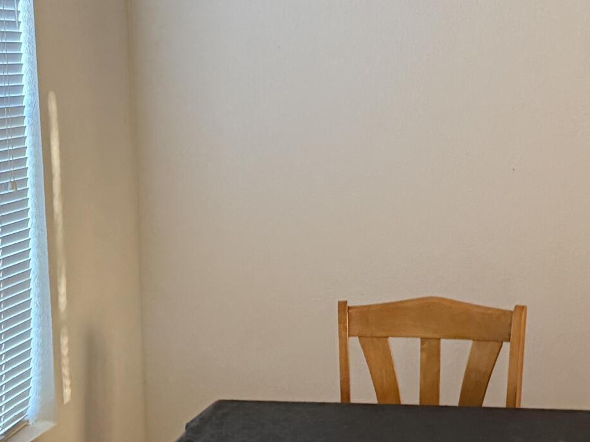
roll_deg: +2.9
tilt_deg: -6.7
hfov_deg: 24.9
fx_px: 1329
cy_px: 249
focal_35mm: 78
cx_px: 378
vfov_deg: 18.9
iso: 400
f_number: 1.78
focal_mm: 6.76
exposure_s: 1/60
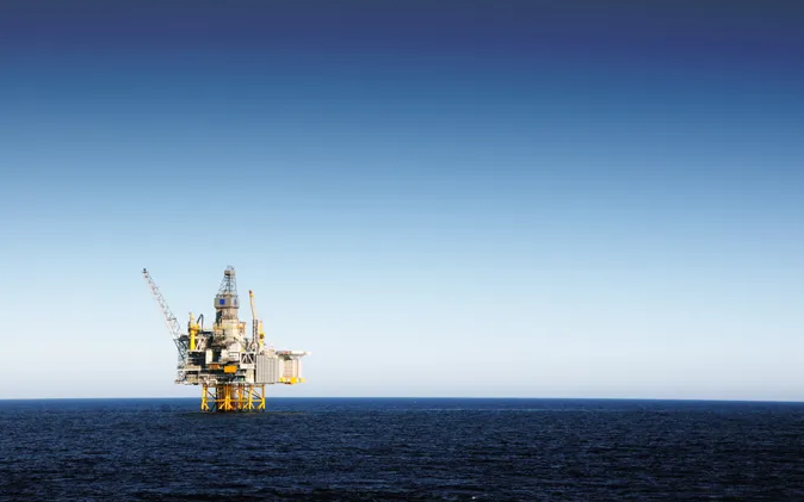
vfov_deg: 16.9
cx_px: 403
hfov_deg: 26.8
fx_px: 1687
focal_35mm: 77
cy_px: 253
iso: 200
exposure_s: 1/400
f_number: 10
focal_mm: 50
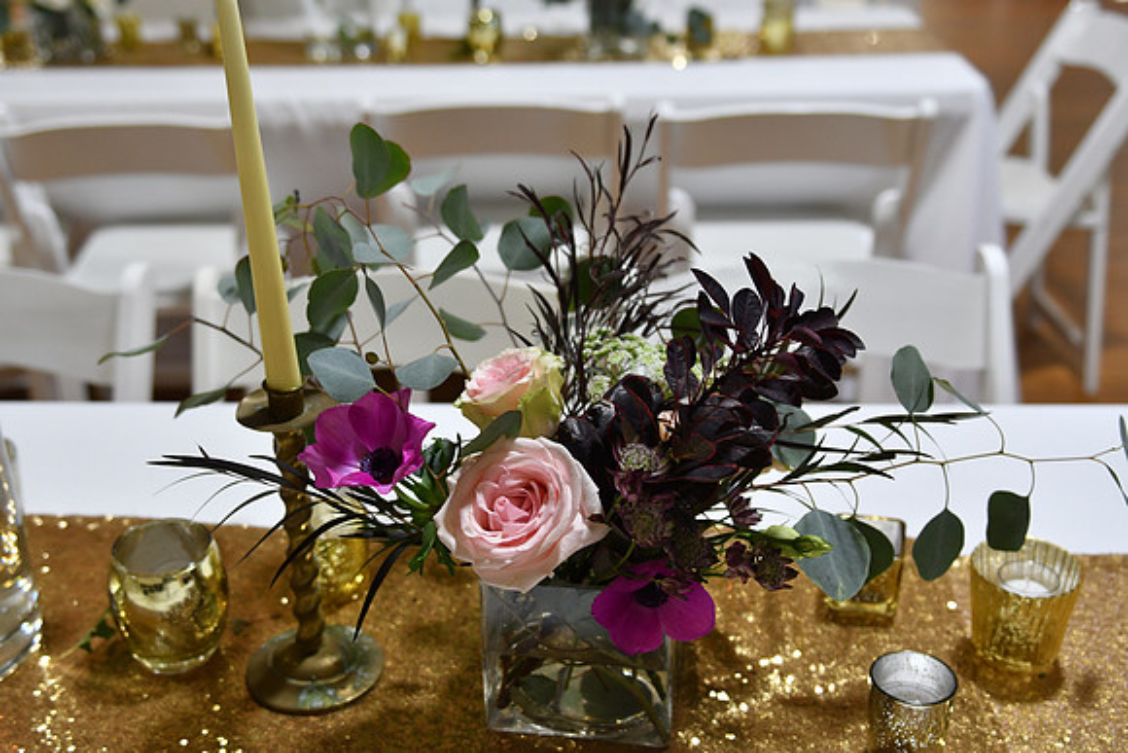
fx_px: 1316
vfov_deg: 31.9
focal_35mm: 42
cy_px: 376
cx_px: 564
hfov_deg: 46.4
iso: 1000
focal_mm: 28
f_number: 2.8
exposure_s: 1/500
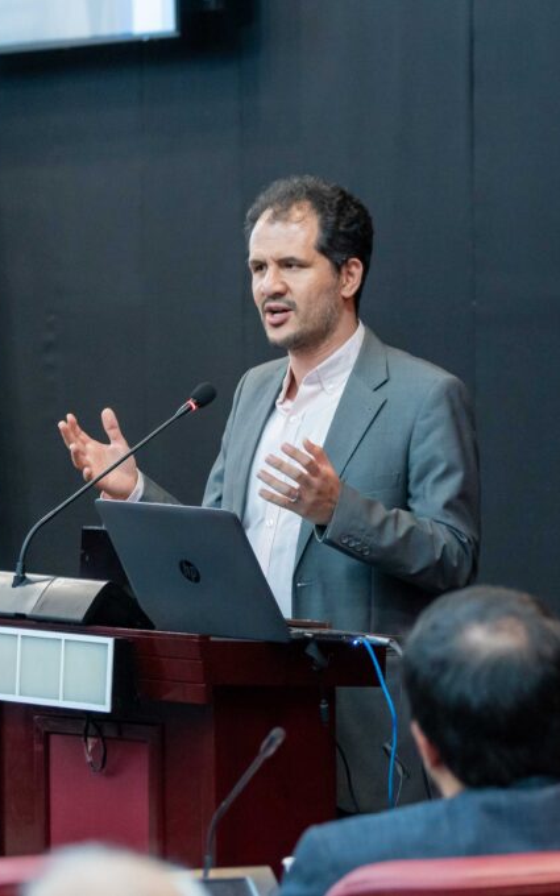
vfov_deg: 9.6
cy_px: 447
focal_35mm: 218
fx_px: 5323
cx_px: 275
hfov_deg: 6.0
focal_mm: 95
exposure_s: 1/125
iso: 1600
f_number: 3.2
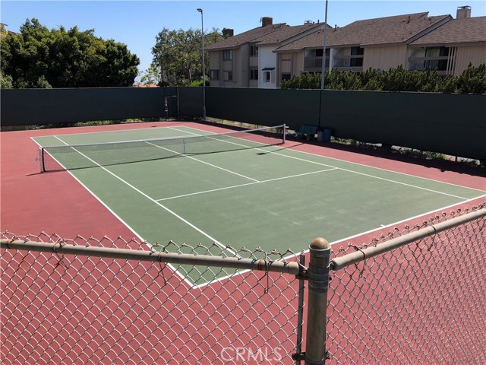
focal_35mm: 28
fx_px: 393
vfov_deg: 49.7
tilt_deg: -15.8
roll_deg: +0.4
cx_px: 243
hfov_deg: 63.4
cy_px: 182
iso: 20
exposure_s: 1/1621
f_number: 1.8
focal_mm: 3.99
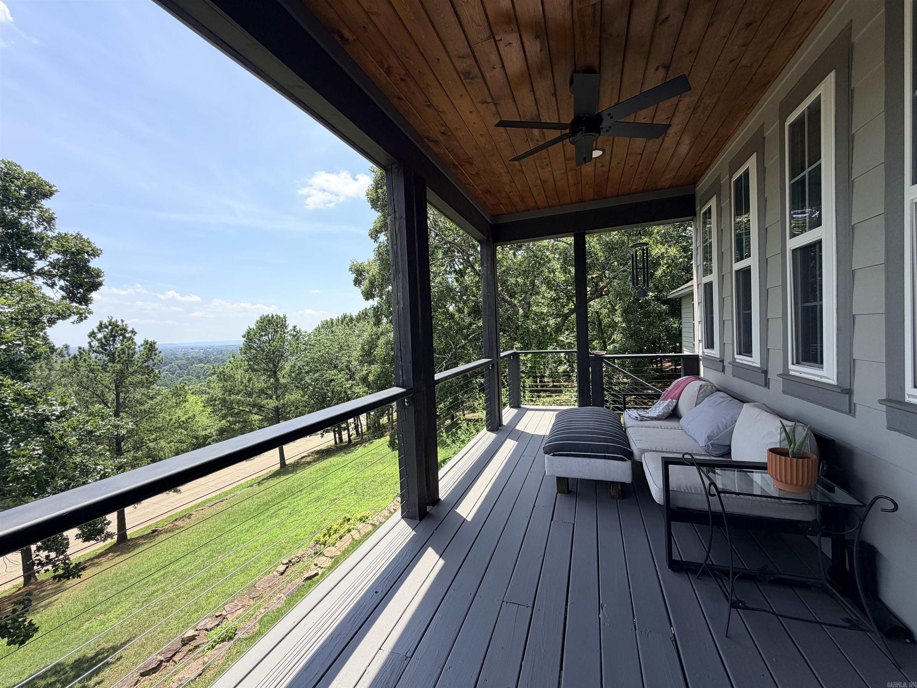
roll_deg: +2.4
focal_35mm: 14
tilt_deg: -2.0
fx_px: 371
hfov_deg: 102.1
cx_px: 458
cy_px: 344
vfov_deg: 85.7
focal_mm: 2.22
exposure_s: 1/770
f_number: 2.2
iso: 32
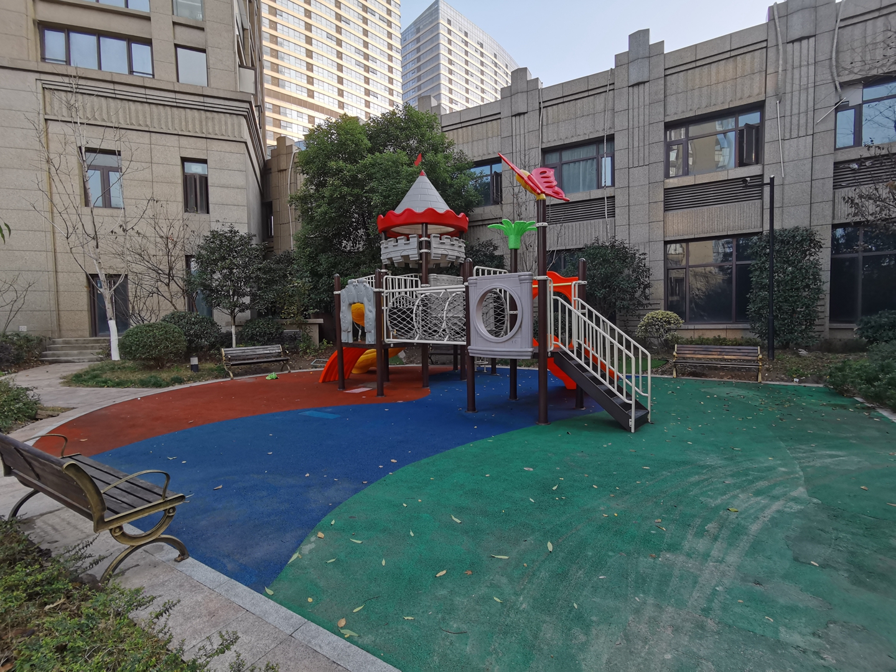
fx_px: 440
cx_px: 448
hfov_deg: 91.0
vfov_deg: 74.7
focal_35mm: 17
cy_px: 336
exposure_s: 1/133
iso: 50
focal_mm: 2.26
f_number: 2.2
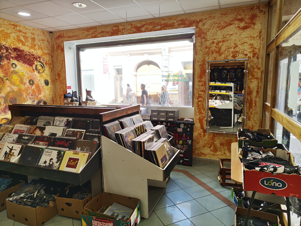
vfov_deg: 58.9
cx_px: 150
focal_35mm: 23
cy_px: 113
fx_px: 200
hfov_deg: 73.9
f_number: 1.88
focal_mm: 5.59
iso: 50
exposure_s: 1/187
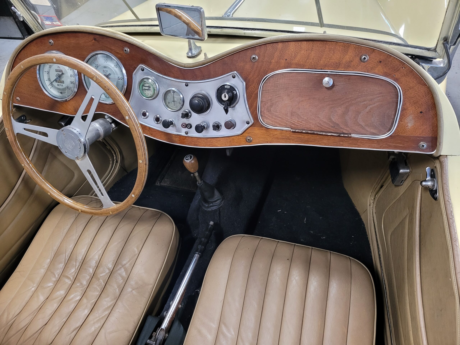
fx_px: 346
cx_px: 230
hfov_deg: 67.3
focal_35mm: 26
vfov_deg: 53.1
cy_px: 172
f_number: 1.8
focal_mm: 5.4
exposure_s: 1/40
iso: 400
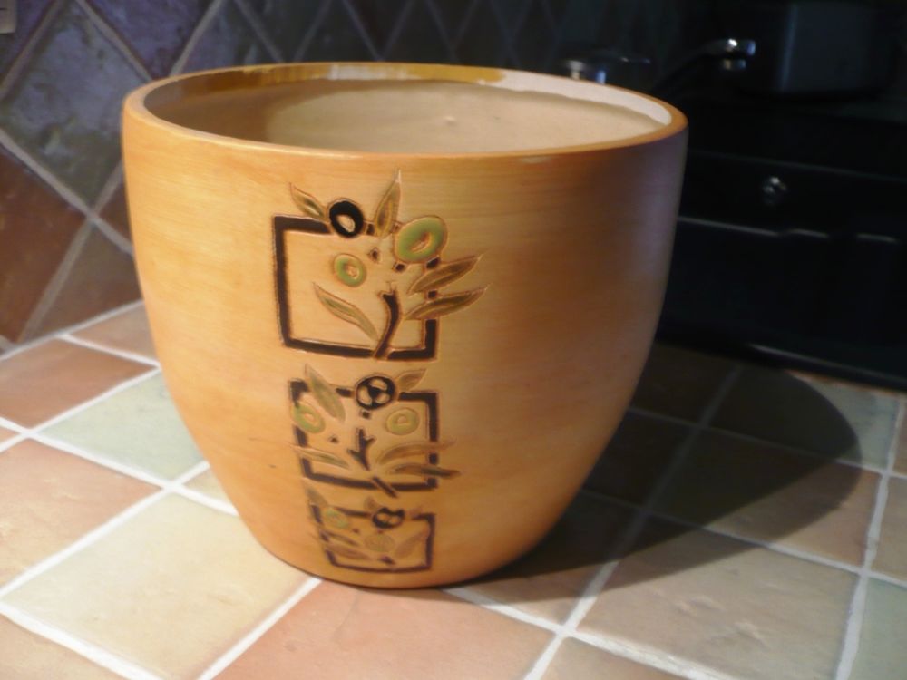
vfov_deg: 40.7
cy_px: 340
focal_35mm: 35
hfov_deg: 52.6
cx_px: 454
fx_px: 917
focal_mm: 5.8
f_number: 2.8
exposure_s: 1/8
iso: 200
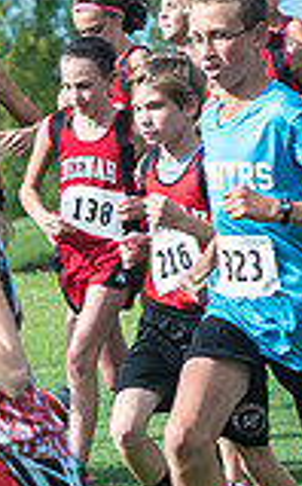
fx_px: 13218
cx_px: -272
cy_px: 502
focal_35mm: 1001
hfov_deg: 1.3
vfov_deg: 2.1
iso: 1000
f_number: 8
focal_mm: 170
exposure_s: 1/2500
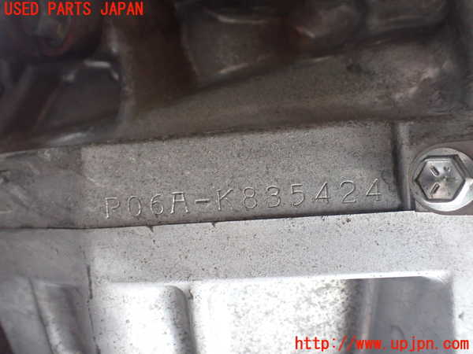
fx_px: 410
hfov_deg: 60.0
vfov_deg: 46.8
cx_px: 236
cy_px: 177
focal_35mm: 30
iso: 640
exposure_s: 1/125
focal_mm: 5.4
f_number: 2.3
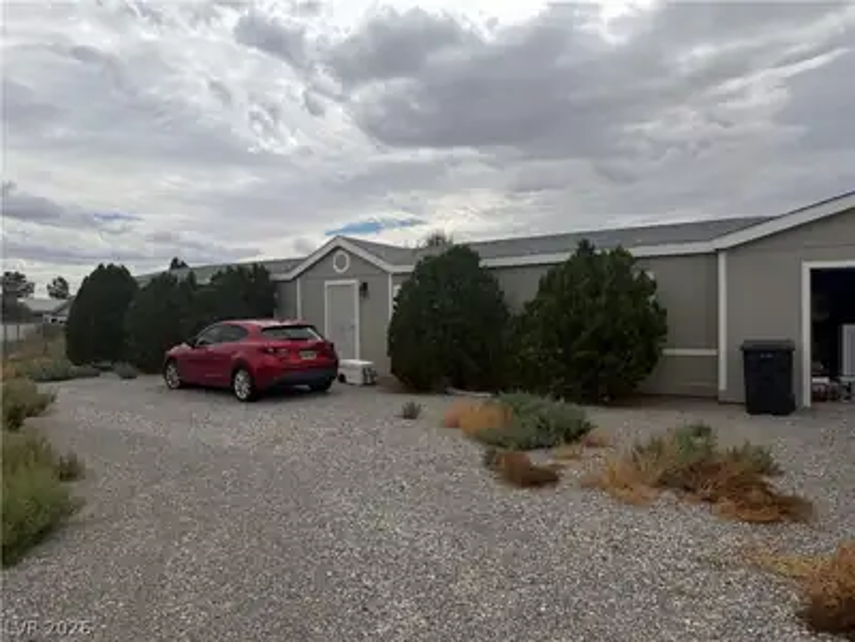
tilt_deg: +0.2
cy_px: 321
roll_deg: +1.4
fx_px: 593
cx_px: 428
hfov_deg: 71.6
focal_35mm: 24
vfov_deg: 56.8
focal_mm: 6.76
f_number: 1.78
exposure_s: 1/9091
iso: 80
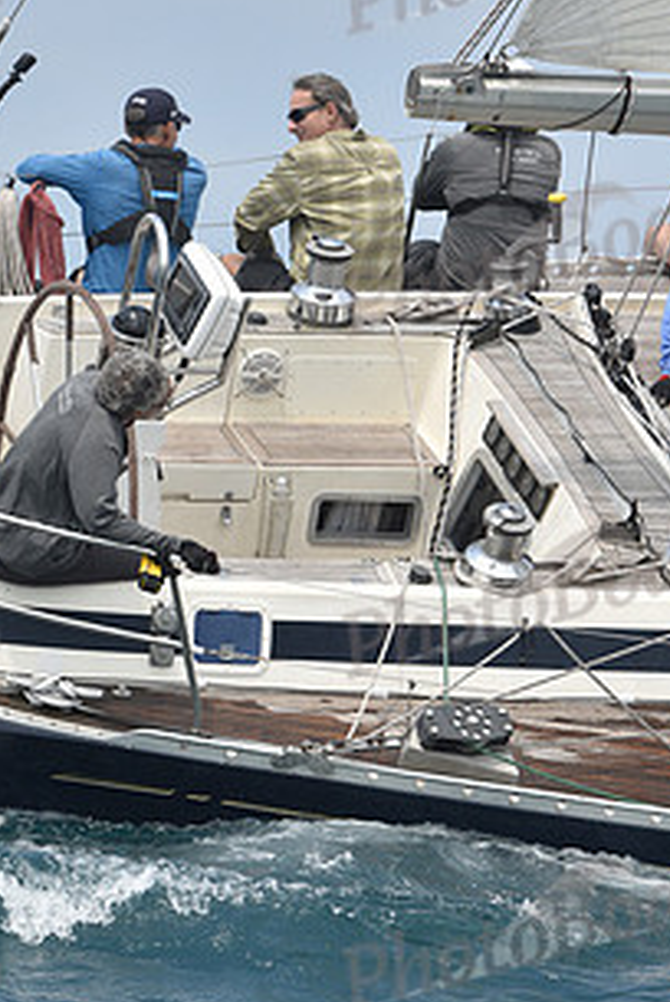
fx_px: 7938
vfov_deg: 7.2
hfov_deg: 4.8
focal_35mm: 285
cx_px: 172
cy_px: 470
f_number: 9
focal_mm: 150
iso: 250
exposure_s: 1/800
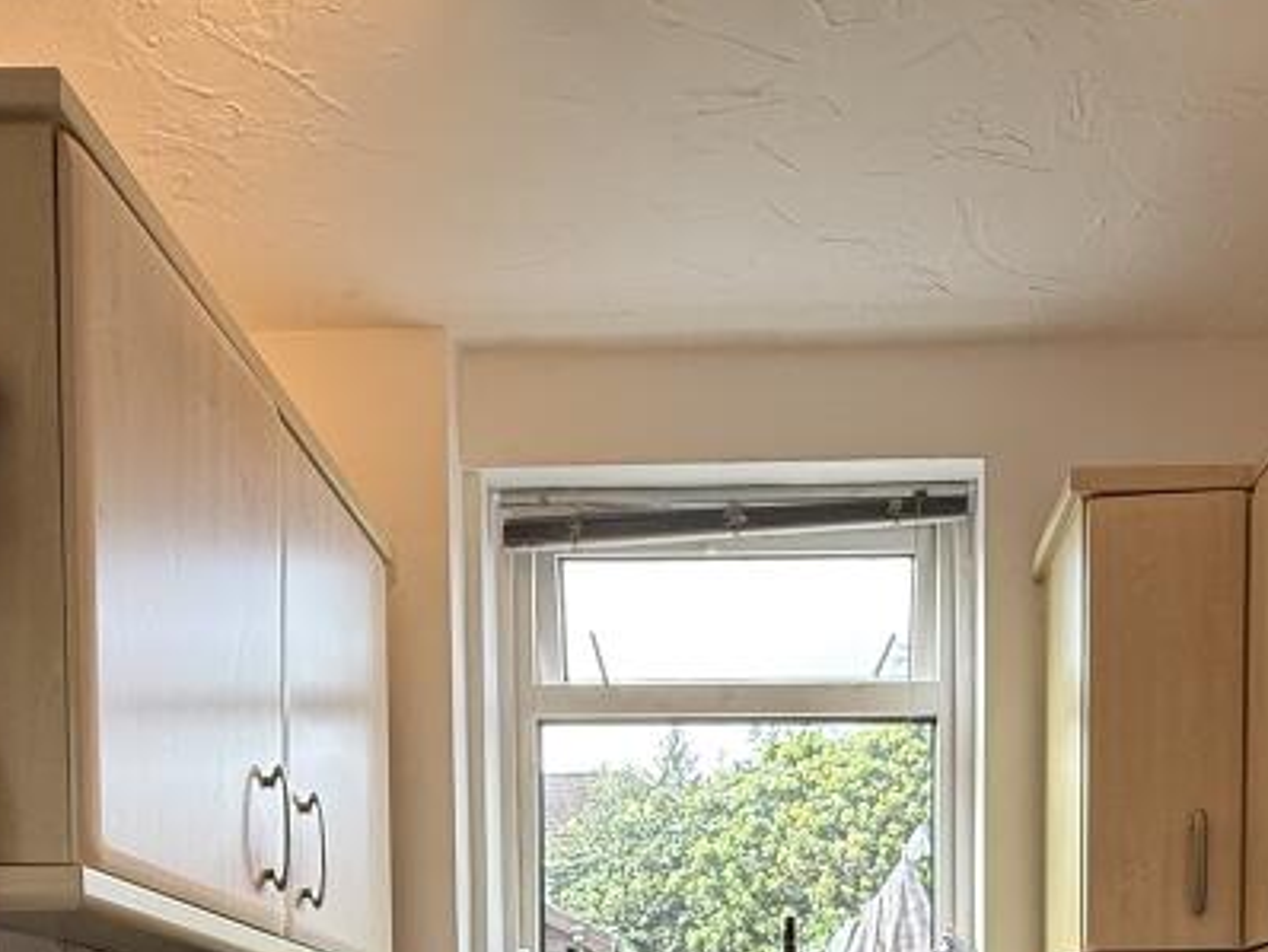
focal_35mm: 36
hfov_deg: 50.9
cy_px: 1191
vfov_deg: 31.8
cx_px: 774
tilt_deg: -2.4
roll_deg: +0.5
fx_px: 1319
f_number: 2.2
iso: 125
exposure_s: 1/99
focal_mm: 2.22
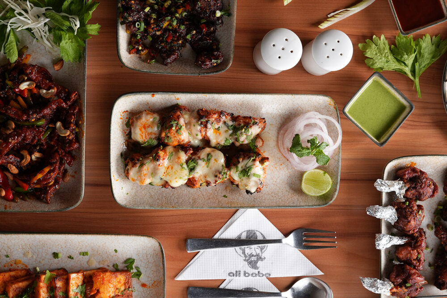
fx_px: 621
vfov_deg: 27.0
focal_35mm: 50
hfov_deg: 39.6
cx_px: 224
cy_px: 149
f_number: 10
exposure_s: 1/200
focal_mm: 50
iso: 640
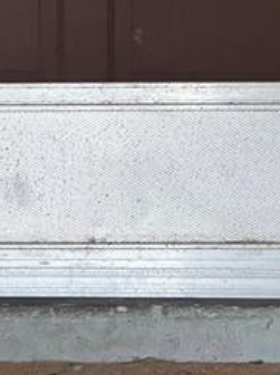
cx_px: 82
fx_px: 1394
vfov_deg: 13.3
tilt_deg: +12.3
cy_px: -366
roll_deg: +0.0
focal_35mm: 129
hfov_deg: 11.5
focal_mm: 5.96
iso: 320
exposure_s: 1/60
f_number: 1.6
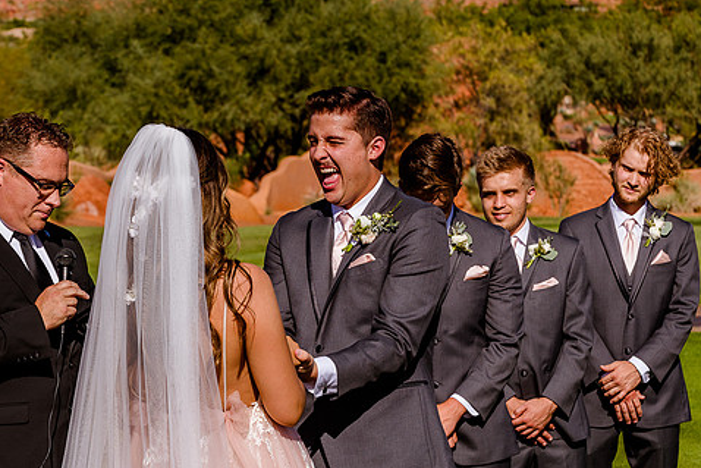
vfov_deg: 9.0
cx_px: 271
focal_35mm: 153
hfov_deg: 13.4
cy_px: 193
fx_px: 2980
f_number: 8
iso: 200
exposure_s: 1/800
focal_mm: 102
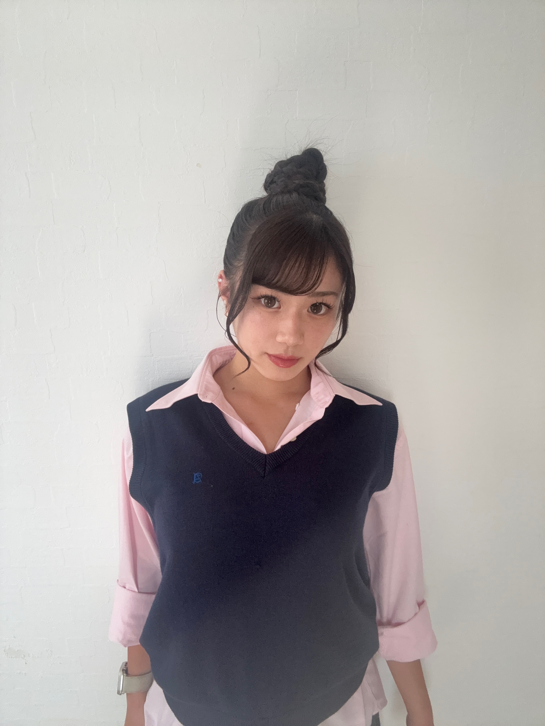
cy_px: 363
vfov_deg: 73.9
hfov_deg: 58.9
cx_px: 272
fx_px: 483
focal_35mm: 23
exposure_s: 1/116
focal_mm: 2.69
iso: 80
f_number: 1.9
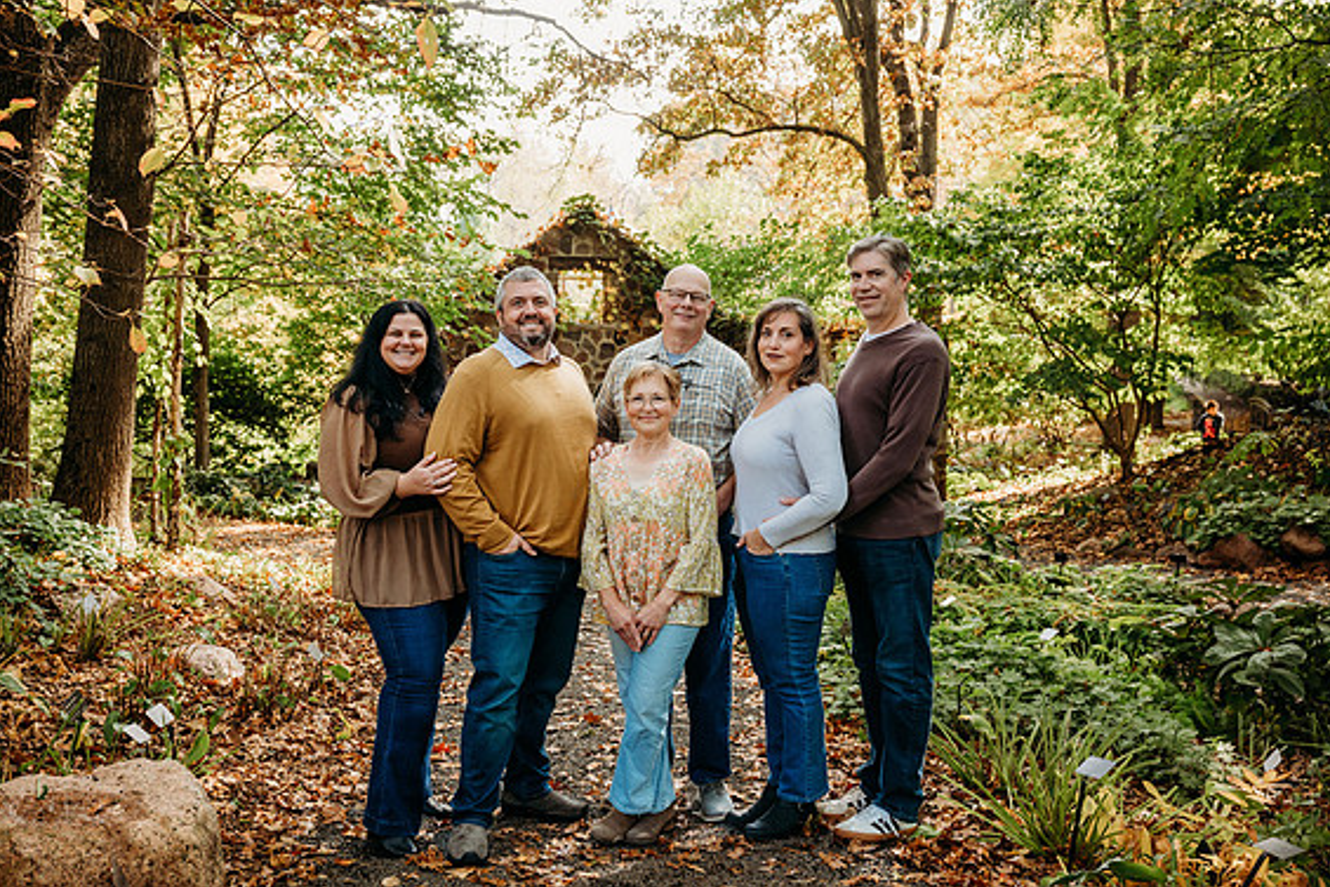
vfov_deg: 34.2
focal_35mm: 39
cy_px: 434
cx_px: 654
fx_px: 1441
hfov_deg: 49.5
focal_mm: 38
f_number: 4.5
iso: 500
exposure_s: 1/250
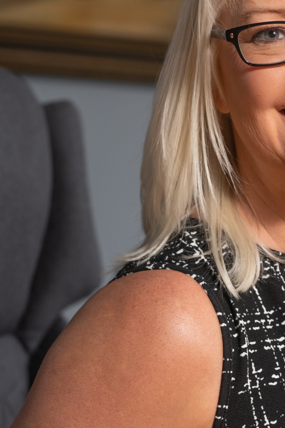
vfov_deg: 8.1
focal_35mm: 255
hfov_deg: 5.4
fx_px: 3028
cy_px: 347
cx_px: 330
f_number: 2.8
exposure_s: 1/250
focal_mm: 85
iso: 250
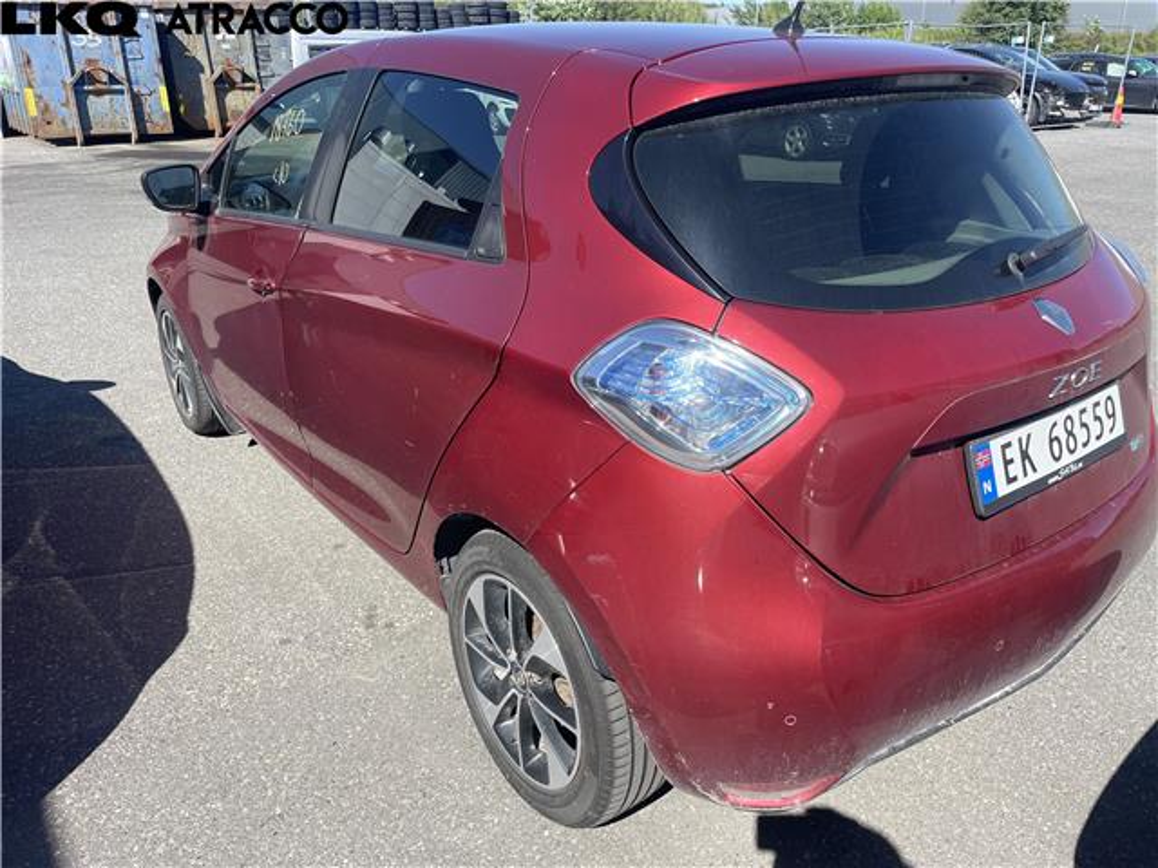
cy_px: 434
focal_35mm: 26
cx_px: 579
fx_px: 870
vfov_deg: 53.1
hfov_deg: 67.3
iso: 32
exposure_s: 1/1689
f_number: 1.6
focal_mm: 4.2
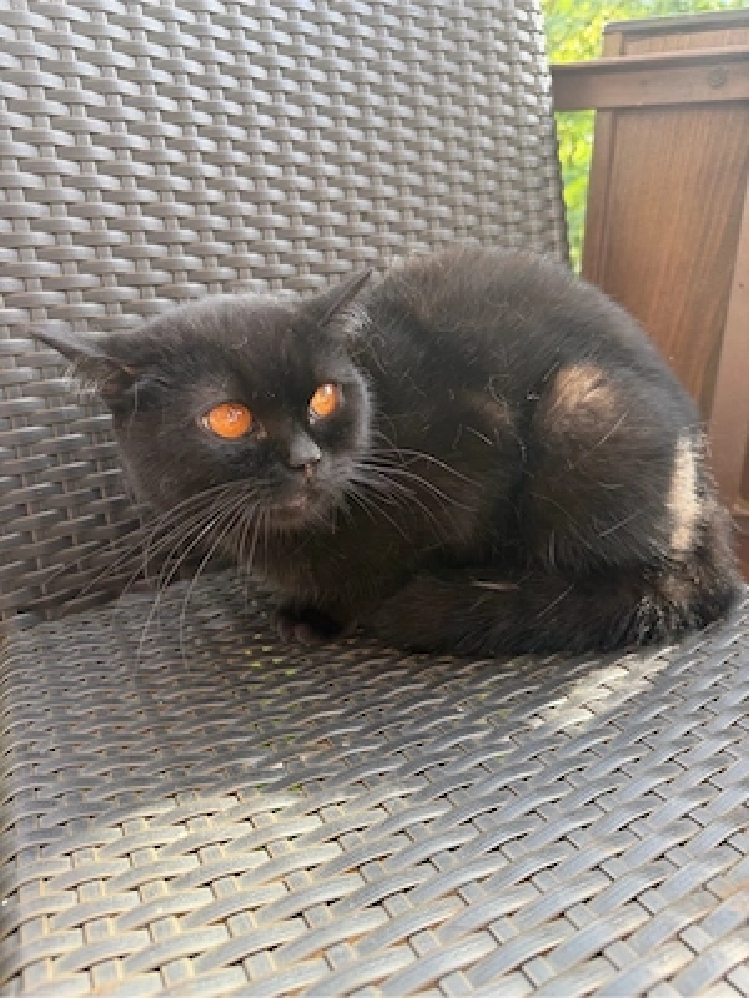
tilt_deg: -20.0
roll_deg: -0.7
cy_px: 499
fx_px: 692
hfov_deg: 56.8
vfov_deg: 71.6
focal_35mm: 24
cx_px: 374
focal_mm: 6.76
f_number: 1.78
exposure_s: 1/135
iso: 50
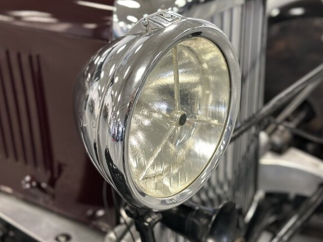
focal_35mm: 54
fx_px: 504
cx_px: 179
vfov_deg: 27.0
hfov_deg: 35.5
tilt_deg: -29.4
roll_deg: +3.1
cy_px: 125
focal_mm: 6.86
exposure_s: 1/60
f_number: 1.78
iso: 250
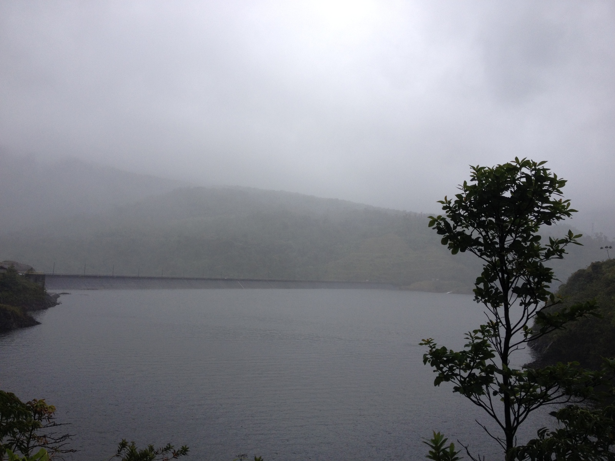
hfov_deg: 52.6
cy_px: 230
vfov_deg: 40.7
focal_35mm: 35
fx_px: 622
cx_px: 308
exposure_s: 1/1842
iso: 50
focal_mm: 4.28
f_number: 2.4
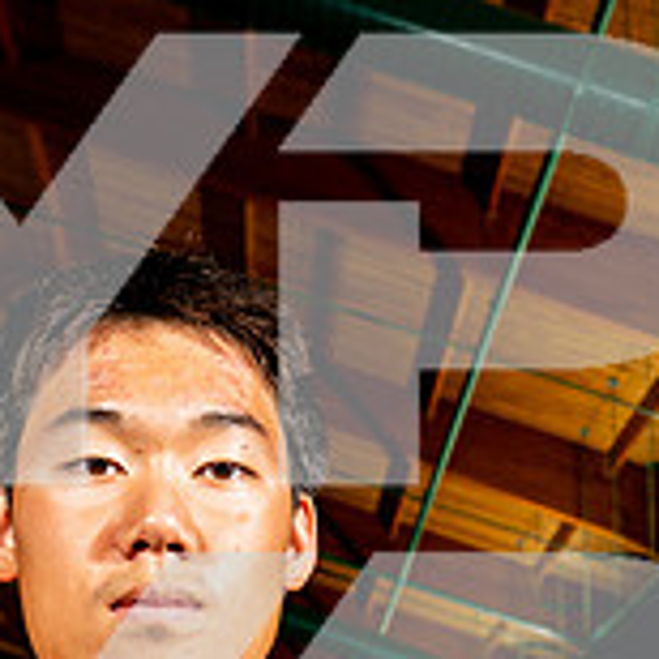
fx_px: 1658
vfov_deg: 21.0
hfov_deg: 22.4
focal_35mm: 77
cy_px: 781
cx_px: 210
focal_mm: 24
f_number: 7.1
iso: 500
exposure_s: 1/125
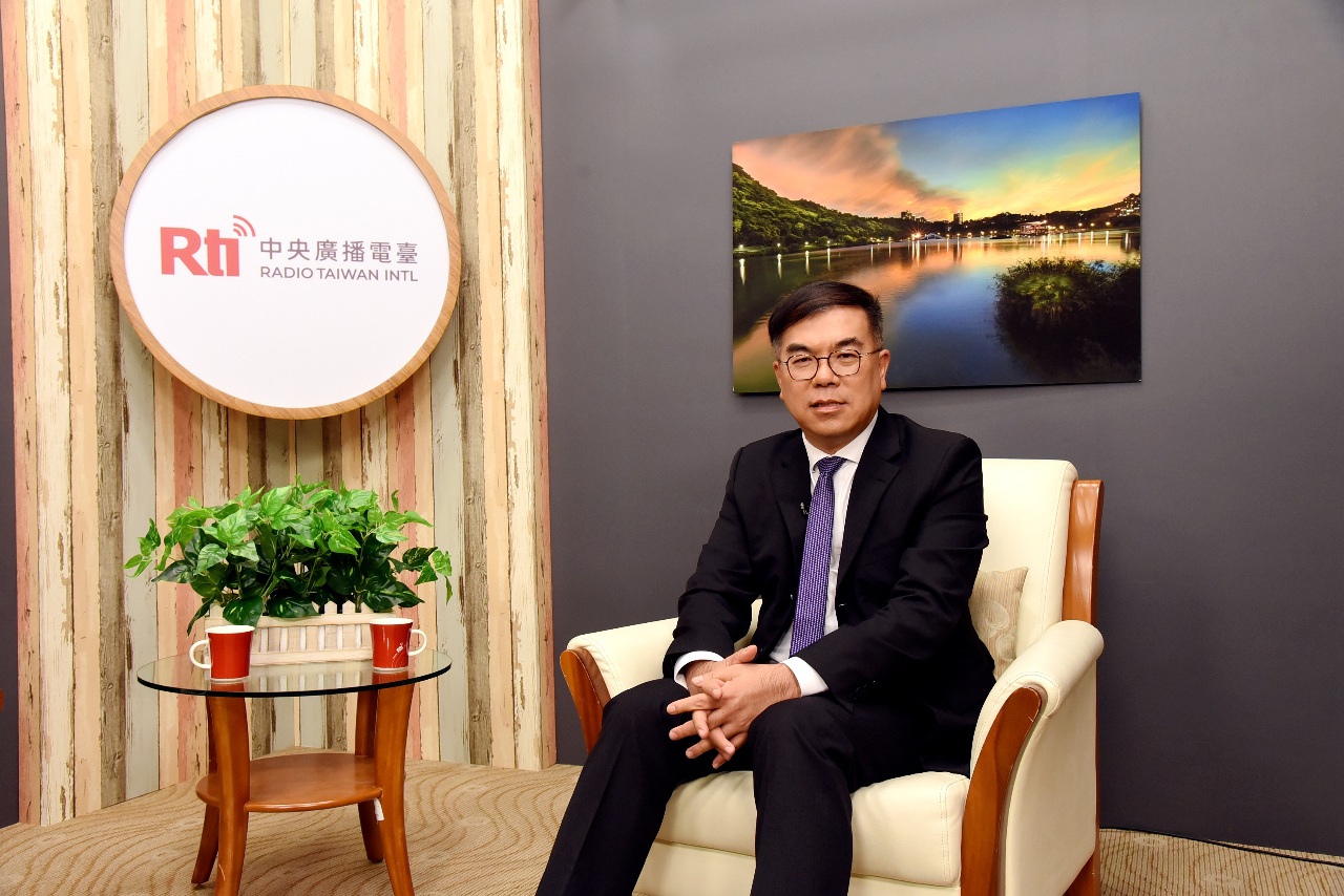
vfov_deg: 42.3
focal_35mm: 31
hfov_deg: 60.3
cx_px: 672
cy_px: 448
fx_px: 1158
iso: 2000
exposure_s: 1/125
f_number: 7.1
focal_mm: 31
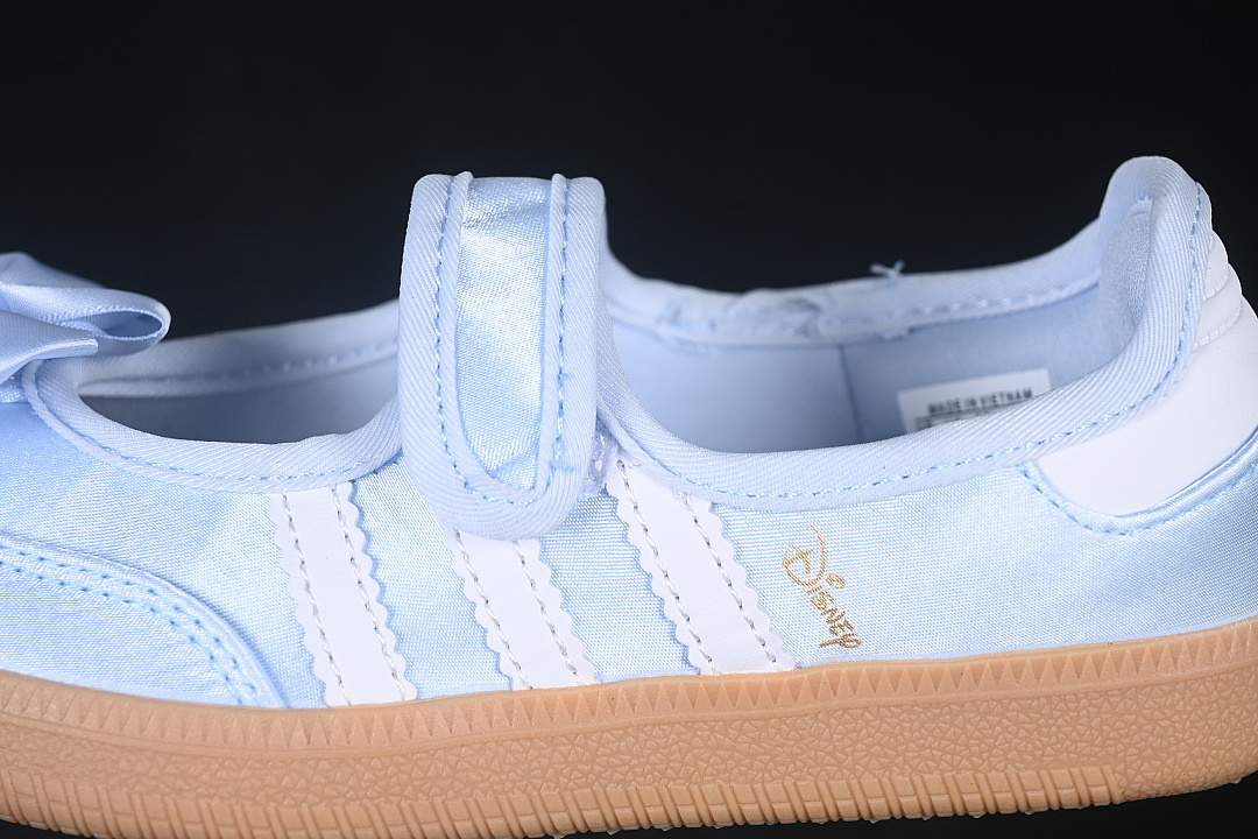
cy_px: 420
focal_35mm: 75
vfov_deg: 18.2
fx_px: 2621
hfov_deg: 27.0
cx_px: 629
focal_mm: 50
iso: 160
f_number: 7.1
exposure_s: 1/80
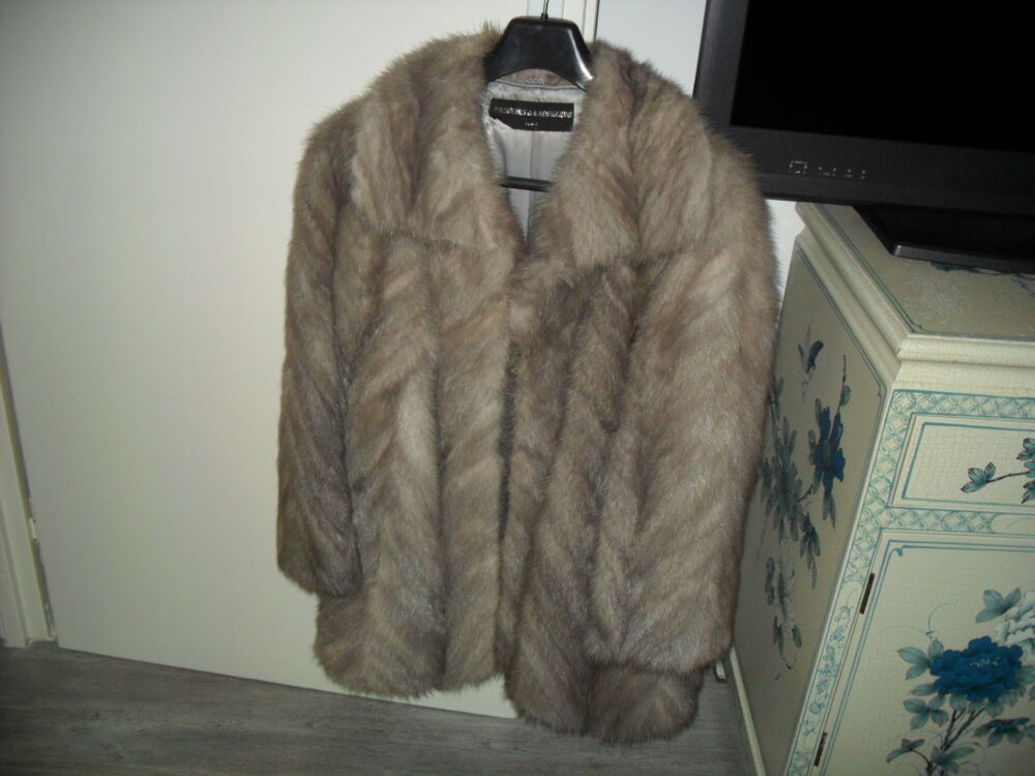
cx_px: 518
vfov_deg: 40.7
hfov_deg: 52.6
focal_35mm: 35
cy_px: 388
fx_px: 1046
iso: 200
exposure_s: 1/45
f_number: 3
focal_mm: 6.3
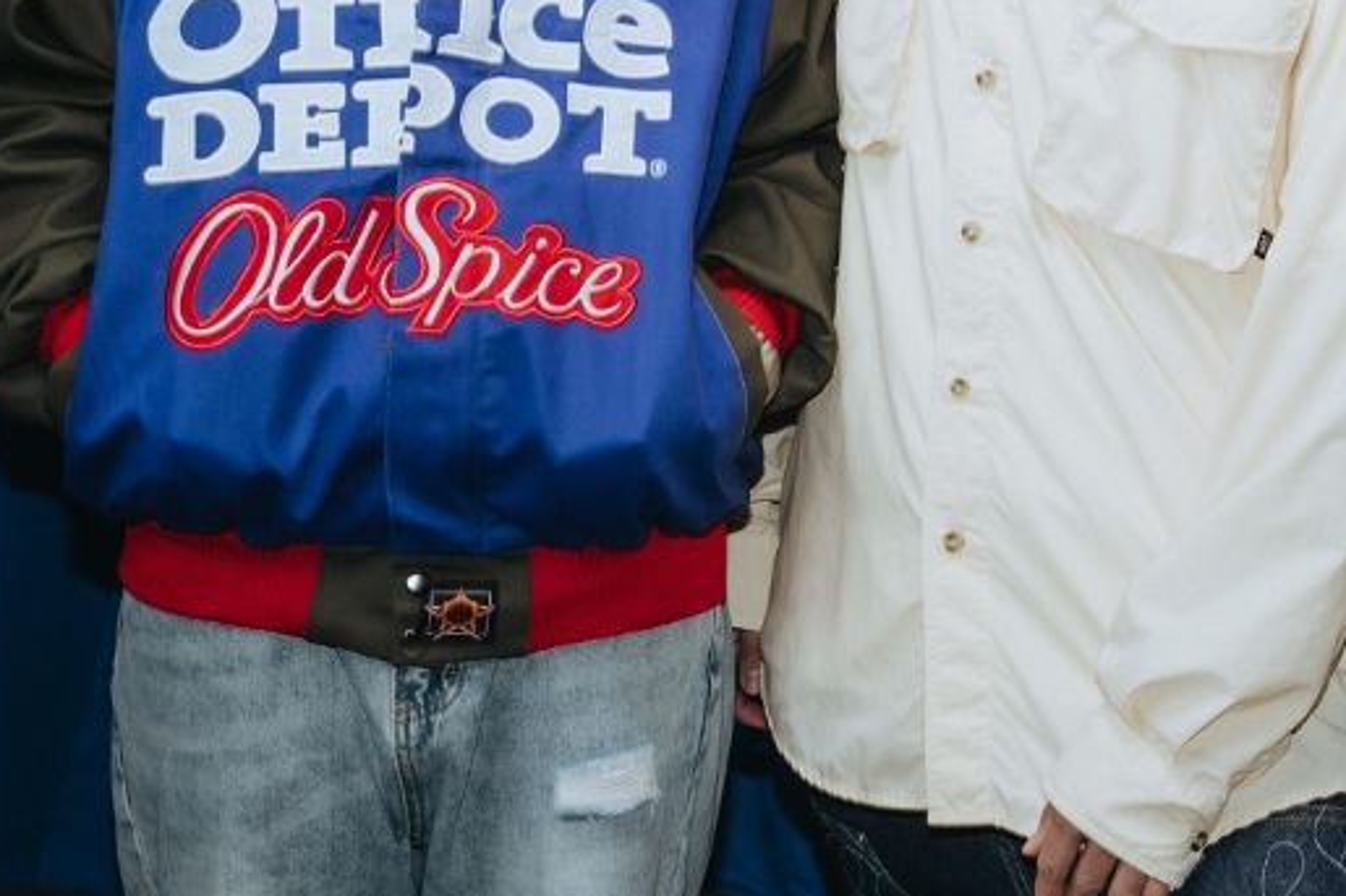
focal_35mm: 97
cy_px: -187
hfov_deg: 20.8
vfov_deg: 13.7
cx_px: 1098
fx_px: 3625
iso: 100
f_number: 4.5
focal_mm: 39
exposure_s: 1/125
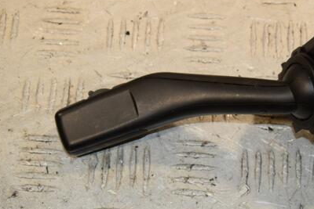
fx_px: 1021
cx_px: 230
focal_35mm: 117
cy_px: 121
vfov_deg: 11.7
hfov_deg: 17.4
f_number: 8
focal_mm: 52
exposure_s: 1/200
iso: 800
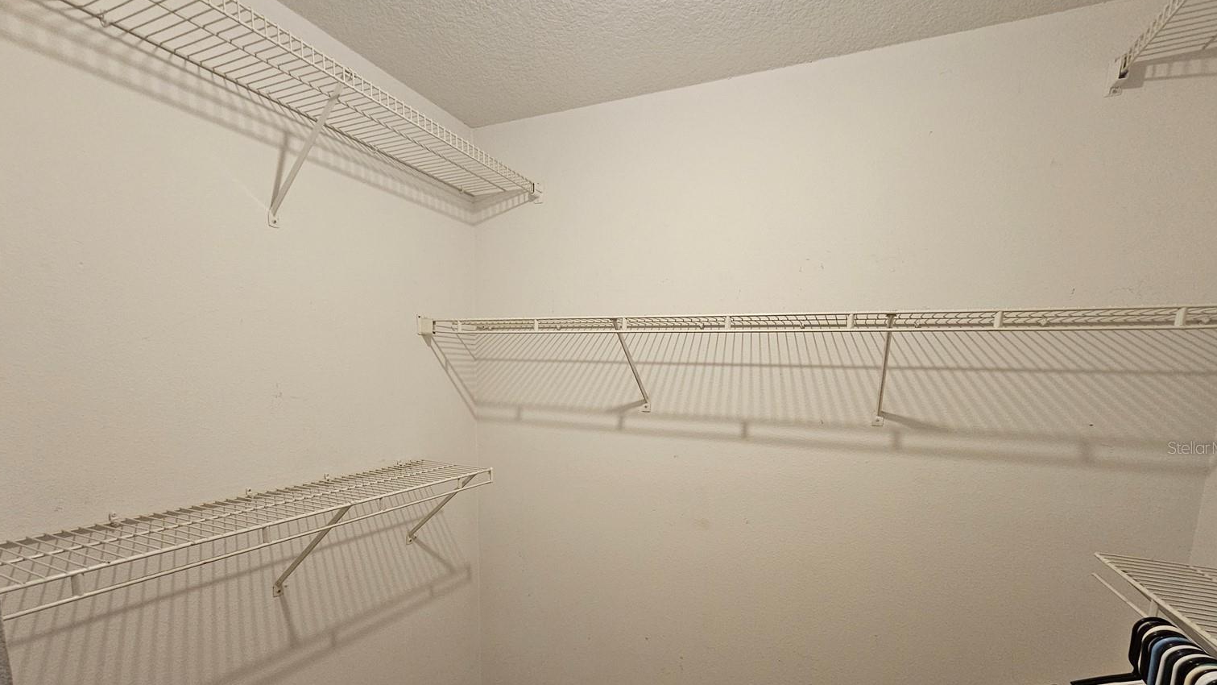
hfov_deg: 103.0
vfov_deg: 68.9
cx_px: 599
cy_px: 447
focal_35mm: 15
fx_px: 484
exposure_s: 1/60
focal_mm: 2.2
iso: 320
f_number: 2.2
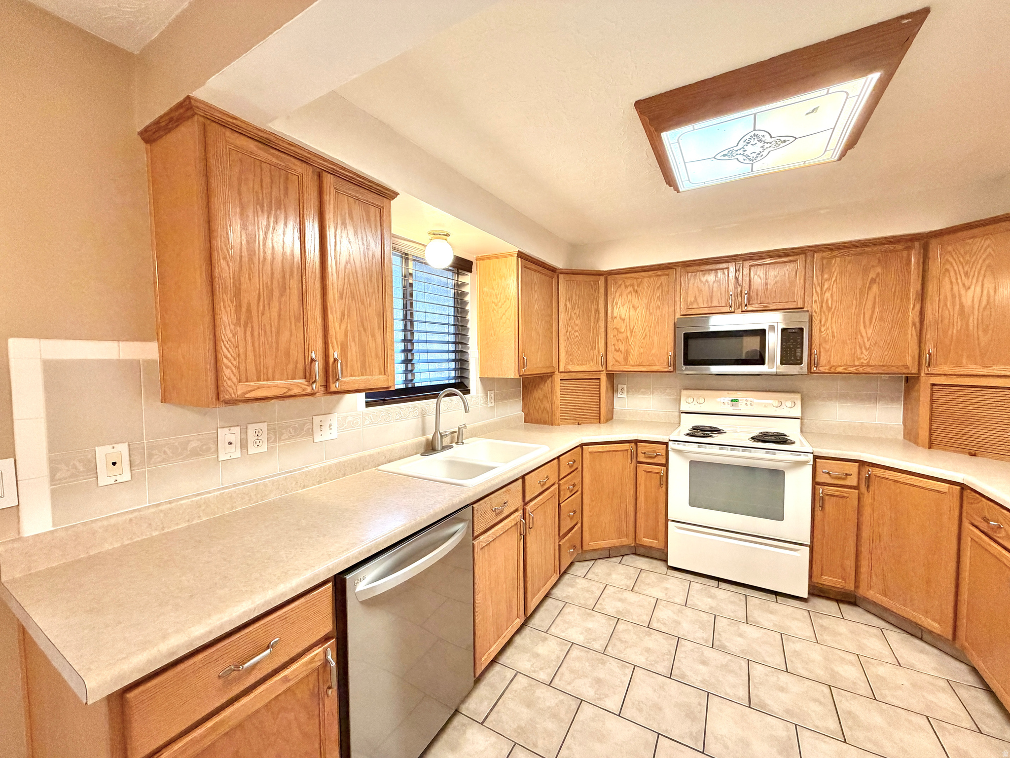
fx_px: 408
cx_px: 505
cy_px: 379
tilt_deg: -2.8
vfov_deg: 85.7
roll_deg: +0.9
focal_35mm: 14
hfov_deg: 102.1
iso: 250
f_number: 2.2
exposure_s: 1/60
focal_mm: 2.22
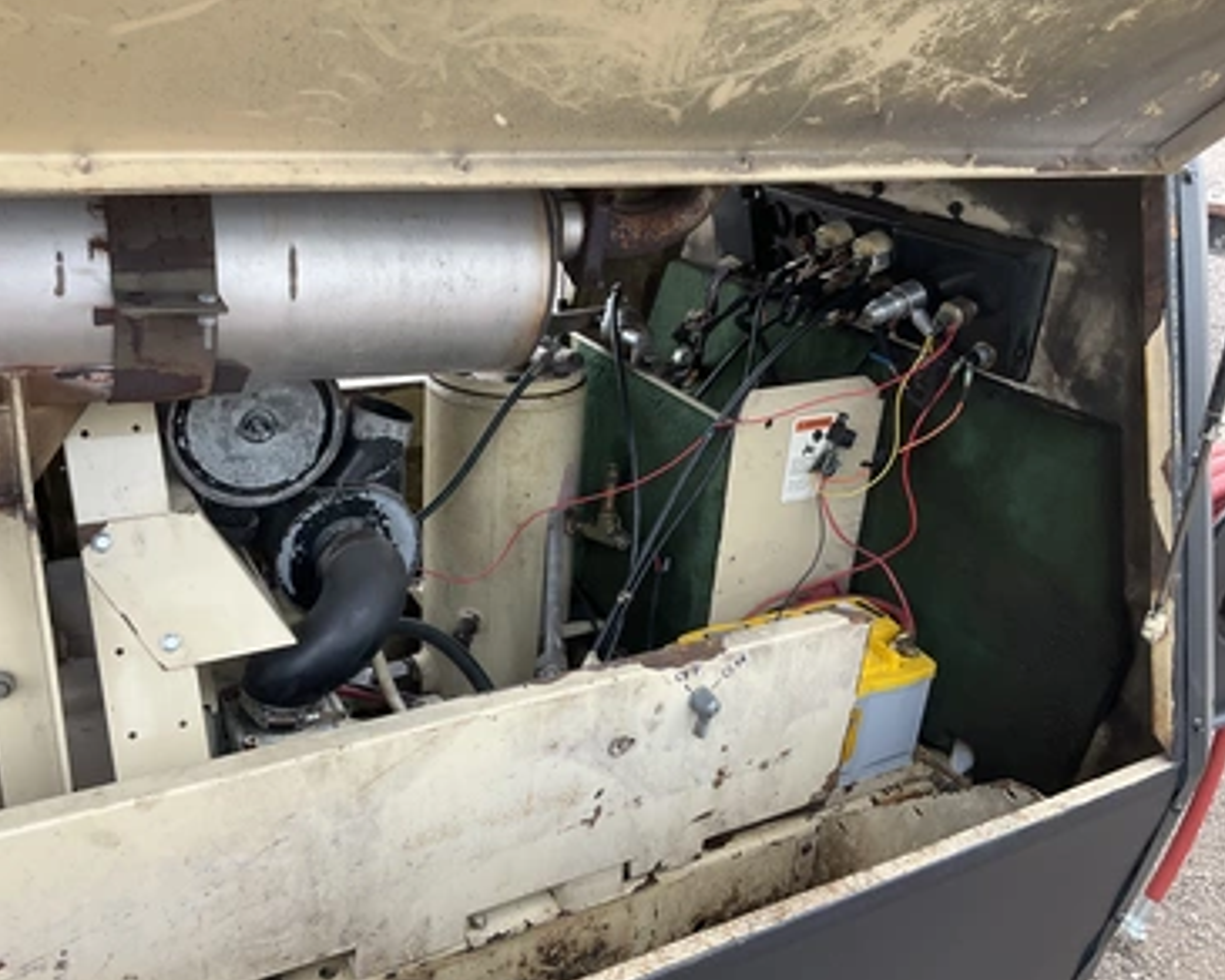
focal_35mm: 31
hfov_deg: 57.1
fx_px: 1124
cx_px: 560
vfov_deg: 47.1
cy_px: 490
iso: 25
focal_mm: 3
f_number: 1.8
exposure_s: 1/294
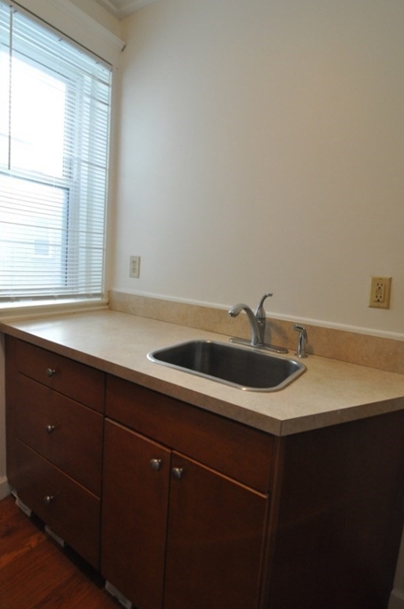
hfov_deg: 65.6
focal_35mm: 19
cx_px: 202
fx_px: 314
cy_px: 292
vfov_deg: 88.3
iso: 800
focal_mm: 11
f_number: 4
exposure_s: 1/60
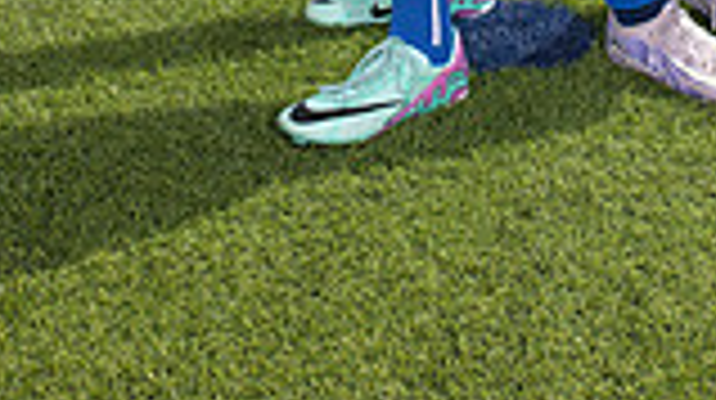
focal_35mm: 104
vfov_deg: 10.0
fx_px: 1972
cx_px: 590
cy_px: -584
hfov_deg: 20.3
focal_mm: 35
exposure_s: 1/320
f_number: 7.1
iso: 125
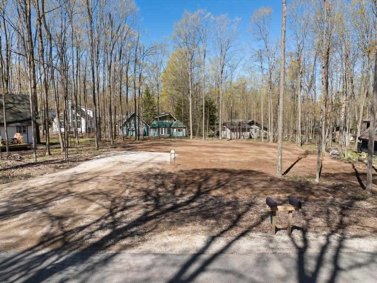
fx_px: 261
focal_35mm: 24
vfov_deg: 56.8
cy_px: 142
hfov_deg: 71.6
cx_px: 188
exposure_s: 1/800
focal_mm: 12.29
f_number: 2.8
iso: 100
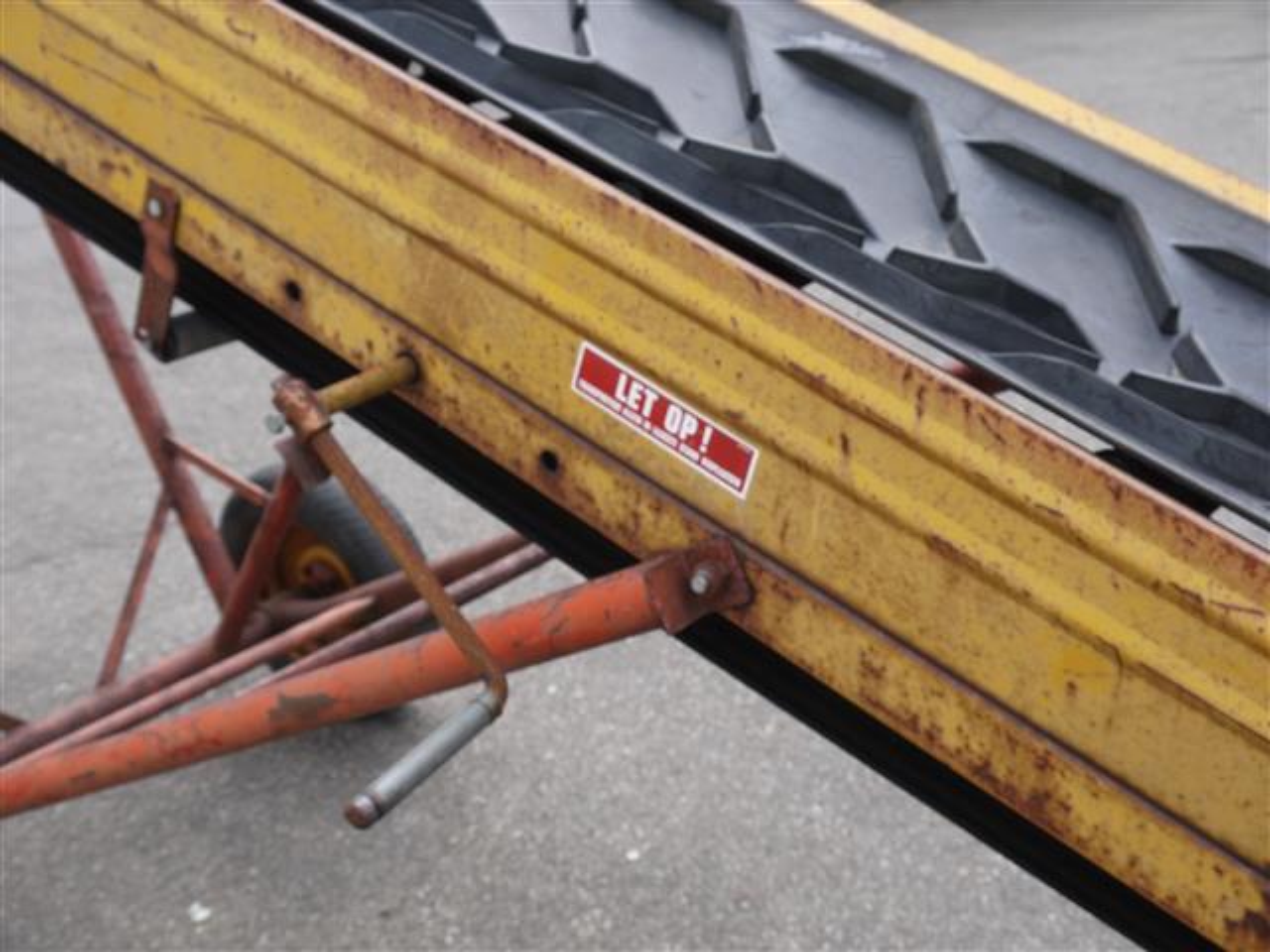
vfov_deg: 29.1
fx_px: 1834
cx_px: 635
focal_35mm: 50
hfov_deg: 38.2
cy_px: 476
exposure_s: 1/200
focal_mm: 25
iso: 100
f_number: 6.3
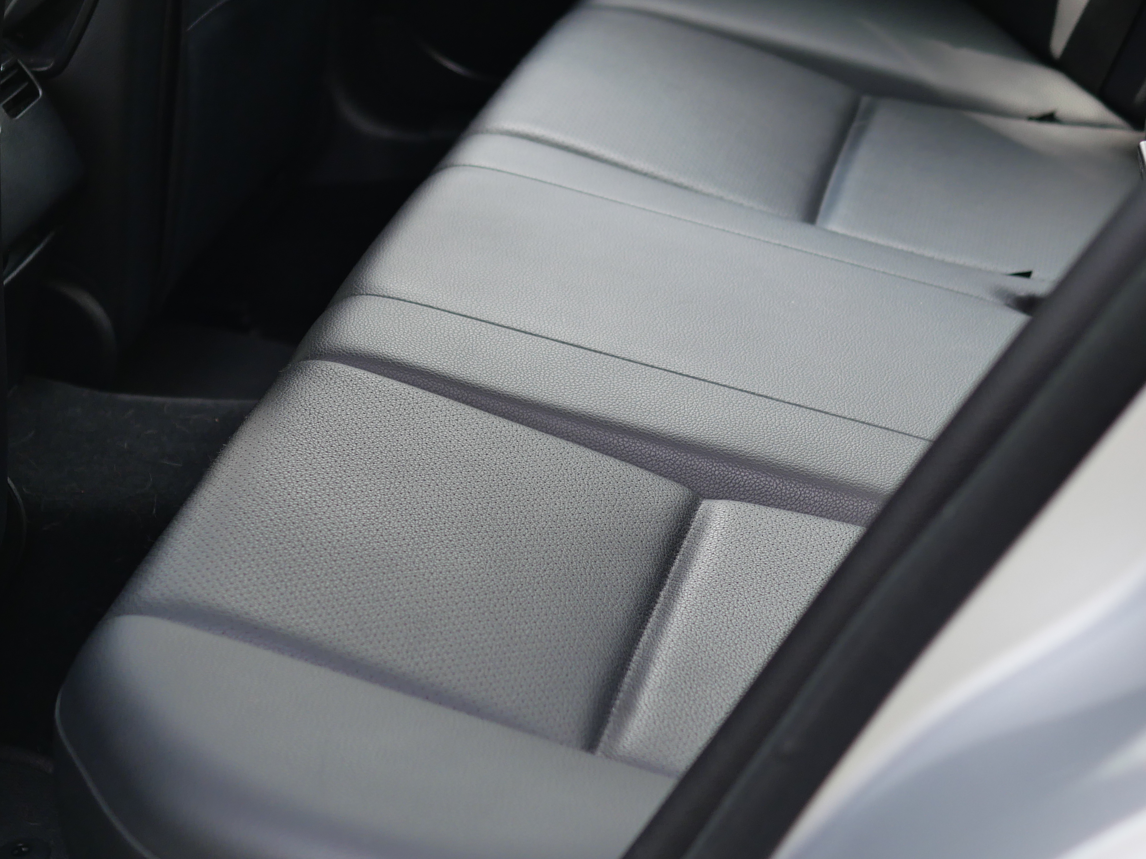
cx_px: 458
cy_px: 477
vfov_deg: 17.0
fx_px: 2880
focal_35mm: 87
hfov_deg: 22.5
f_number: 2
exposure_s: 1/250
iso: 200
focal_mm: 25
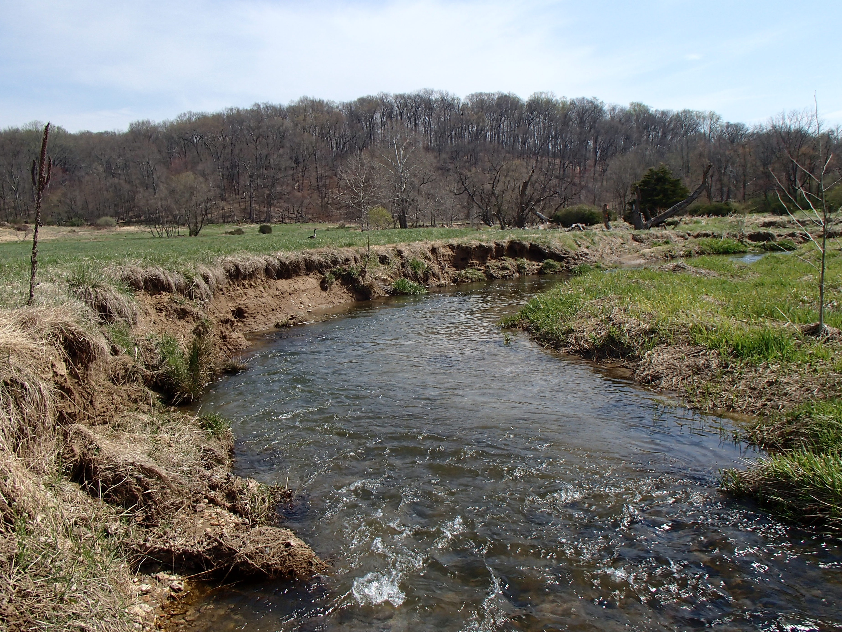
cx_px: 434
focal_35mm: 30
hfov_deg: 59.9
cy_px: 315
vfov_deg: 46.8
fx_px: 730
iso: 100
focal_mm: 5
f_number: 11
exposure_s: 1/125
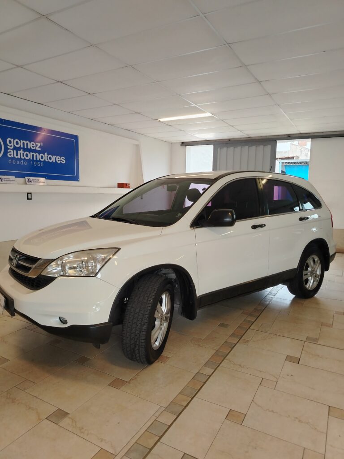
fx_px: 318
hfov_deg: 56.8
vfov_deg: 71.6
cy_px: 230
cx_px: 172
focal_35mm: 24
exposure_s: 1/50
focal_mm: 5.25
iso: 434
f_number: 1.75
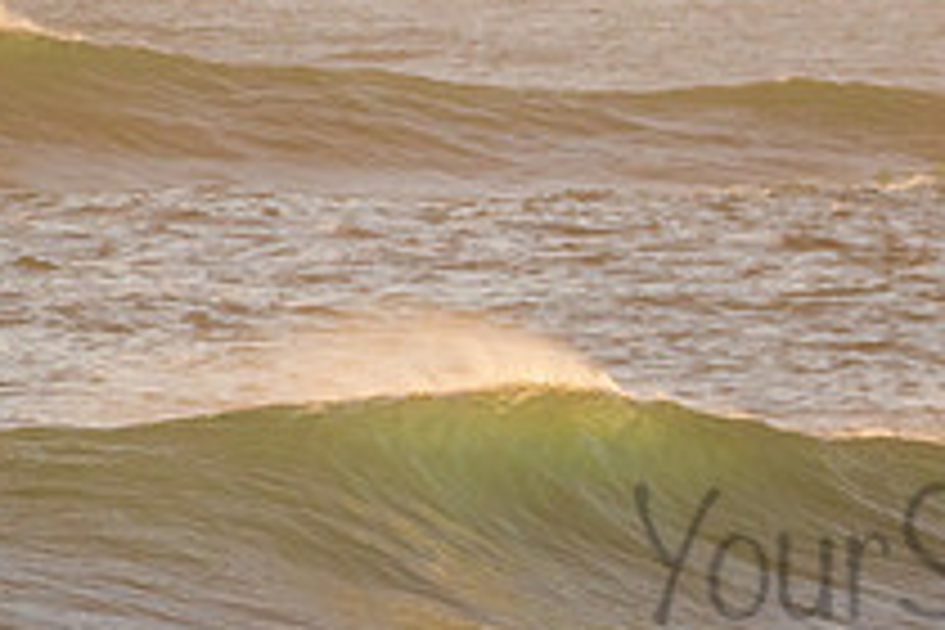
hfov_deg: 1.5
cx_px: 1098
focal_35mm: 1379
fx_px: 36196
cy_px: 515
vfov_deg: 1.0
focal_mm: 500
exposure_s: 1/2000
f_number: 5.6
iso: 450
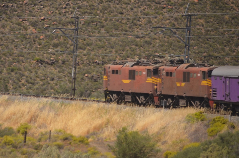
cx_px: 120
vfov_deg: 4.1
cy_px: 79
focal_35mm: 330
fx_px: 2186
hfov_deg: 6.3
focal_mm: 220
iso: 800
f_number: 5
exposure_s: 1/640
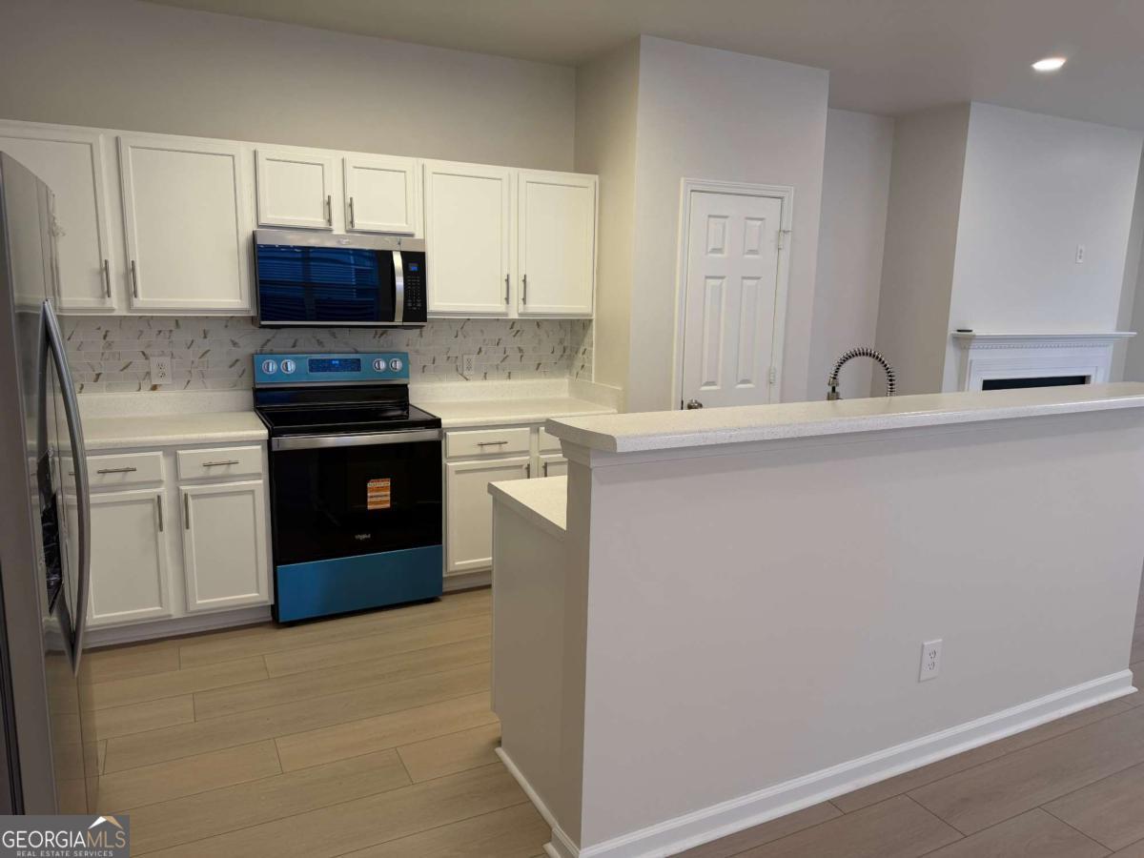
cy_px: 429
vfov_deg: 56.8
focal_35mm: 24
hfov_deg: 71.6
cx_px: 572
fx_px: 793
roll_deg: -0.7
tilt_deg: -10.6
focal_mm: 6.76
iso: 125
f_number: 1.78
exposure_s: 1/120
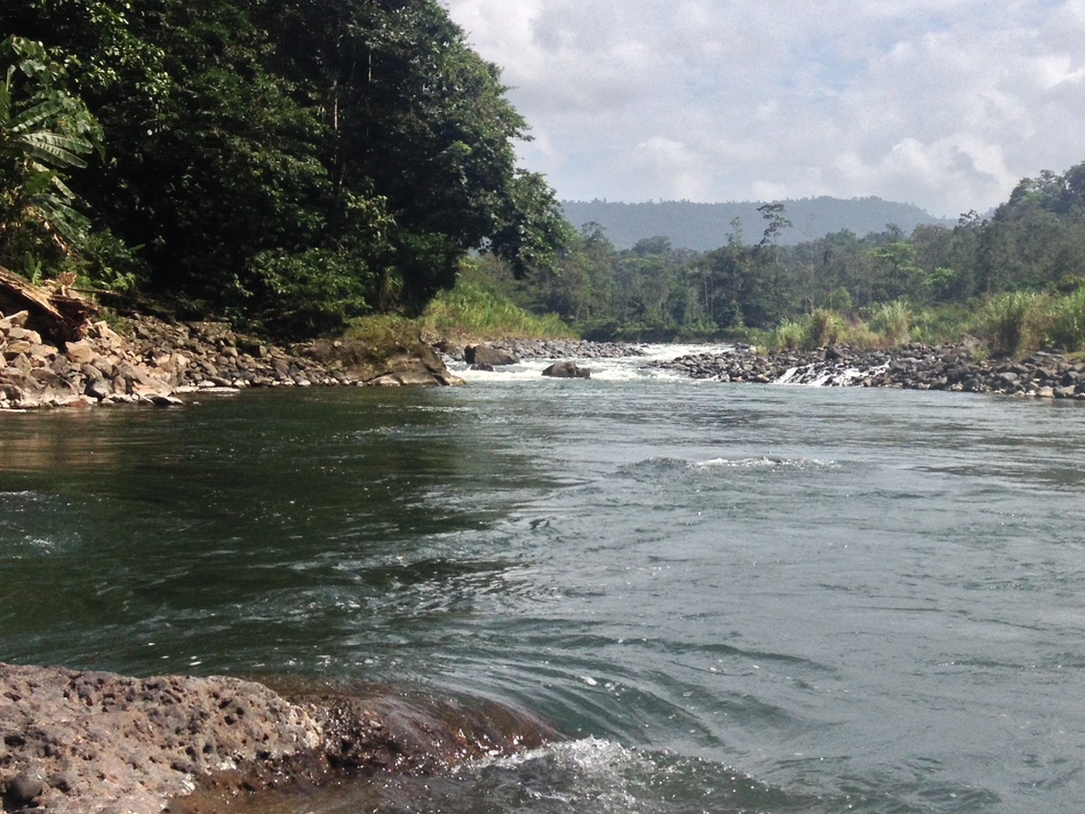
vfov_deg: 24.7
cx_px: 828
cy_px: 278
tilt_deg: +3.2
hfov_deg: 32.0
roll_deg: +1.7
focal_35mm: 59
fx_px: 1850
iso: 50
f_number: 2.4
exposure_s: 1/2762
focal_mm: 4.28
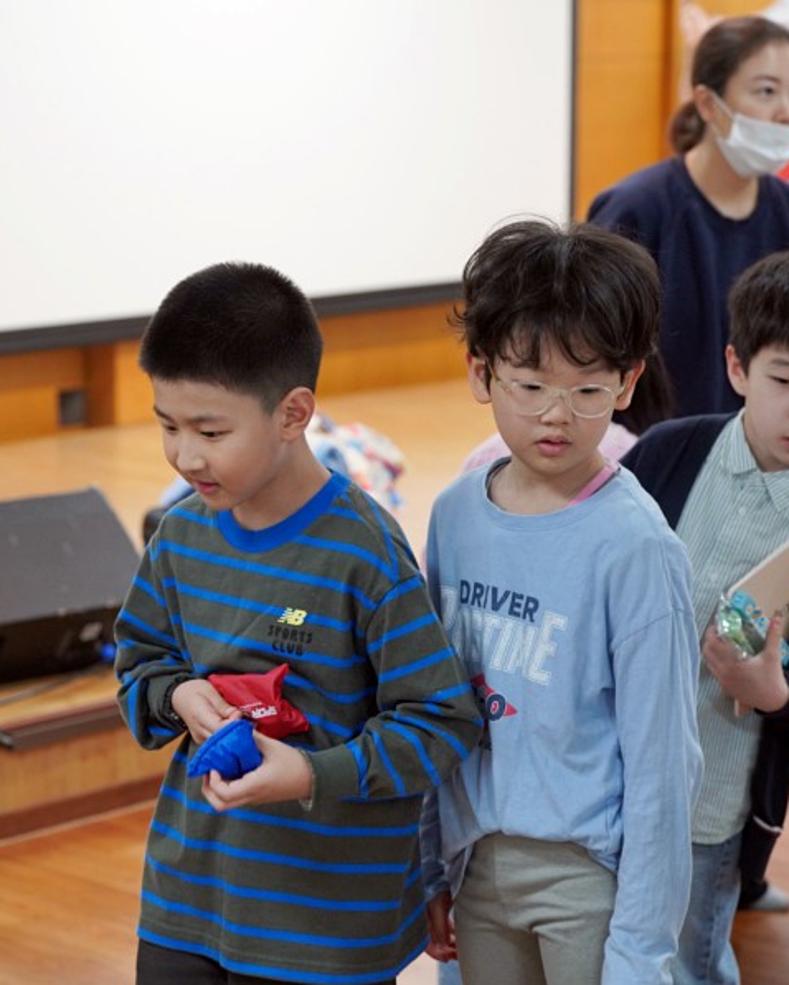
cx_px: 223
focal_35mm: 99
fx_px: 2888
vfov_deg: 19.4
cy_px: 492
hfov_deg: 15.5
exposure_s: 1/160
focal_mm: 70
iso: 2000
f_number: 4
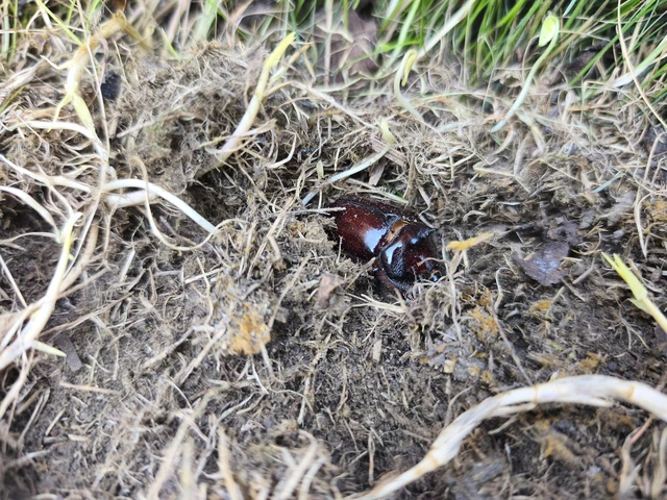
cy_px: 250
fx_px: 443
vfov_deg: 58.9
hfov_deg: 73.9
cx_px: 334
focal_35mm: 23
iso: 400
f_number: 1.65
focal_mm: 6.18
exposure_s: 1/50
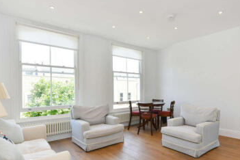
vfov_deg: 64.4
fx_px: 127
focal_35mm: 19
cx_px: 155
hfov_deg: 84.7
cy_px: 89
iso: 200
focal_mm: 14
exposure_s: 1/50
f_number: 9
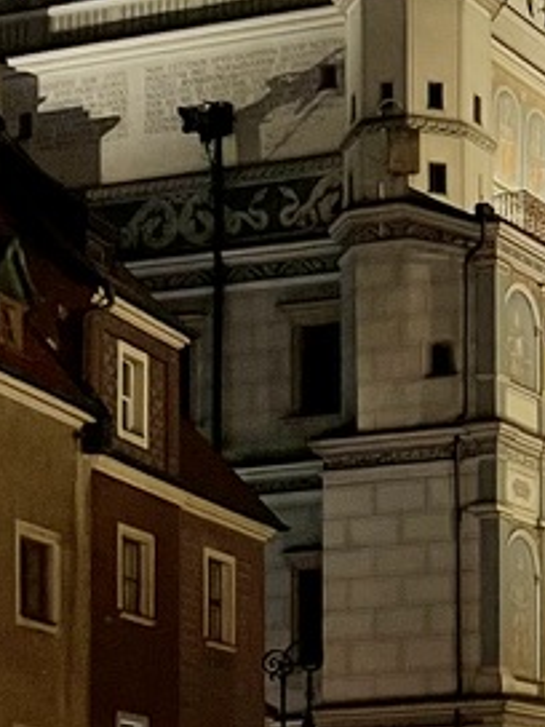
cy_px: -126
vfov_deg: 19.0
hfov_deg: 14.4
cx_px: 716
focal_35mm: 98
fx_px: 2057
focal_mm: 4.2
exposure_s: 1/50
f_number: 1.6
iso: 250
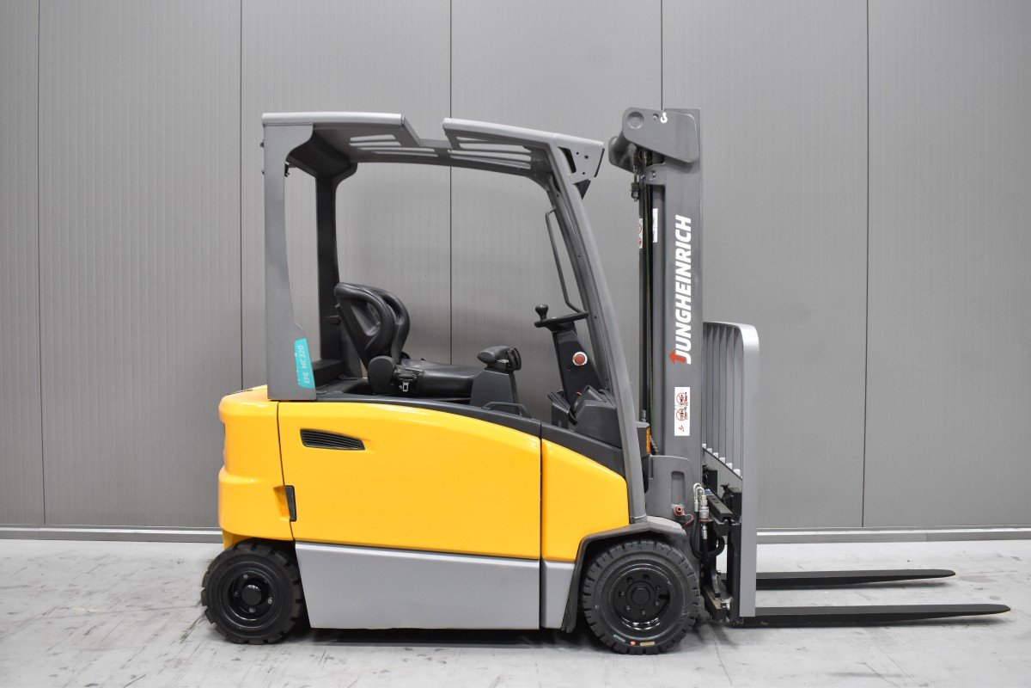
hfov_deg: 59.5
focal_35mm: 32
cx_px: 516
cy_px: 344
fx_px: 902
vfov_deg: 41.7
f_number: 5
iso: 1600
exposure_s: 1/40
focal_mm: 21
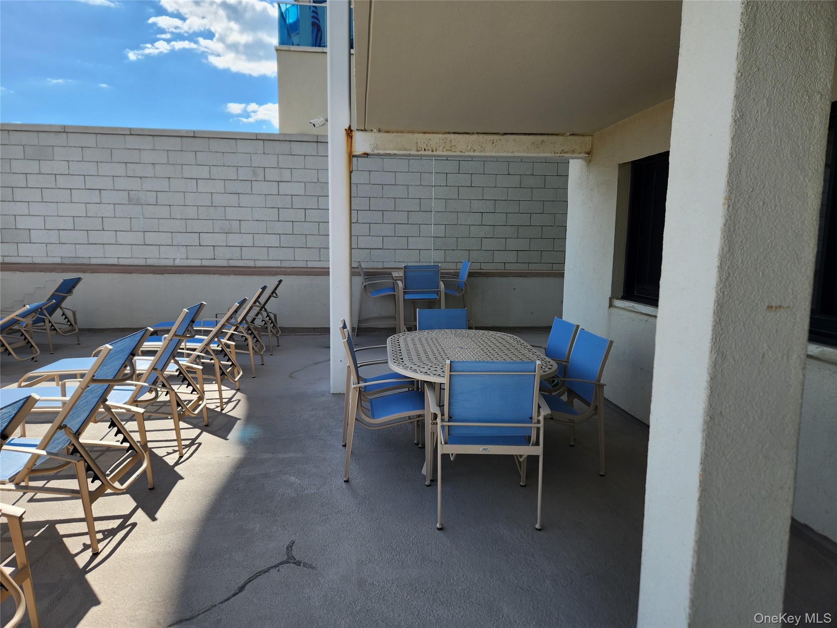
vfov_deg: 58.9
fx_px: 556
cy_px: 314
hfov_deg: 73.9
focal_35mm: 23
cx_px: 418
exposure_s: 1/1332
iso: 20
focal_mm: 5.4
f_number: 1.8
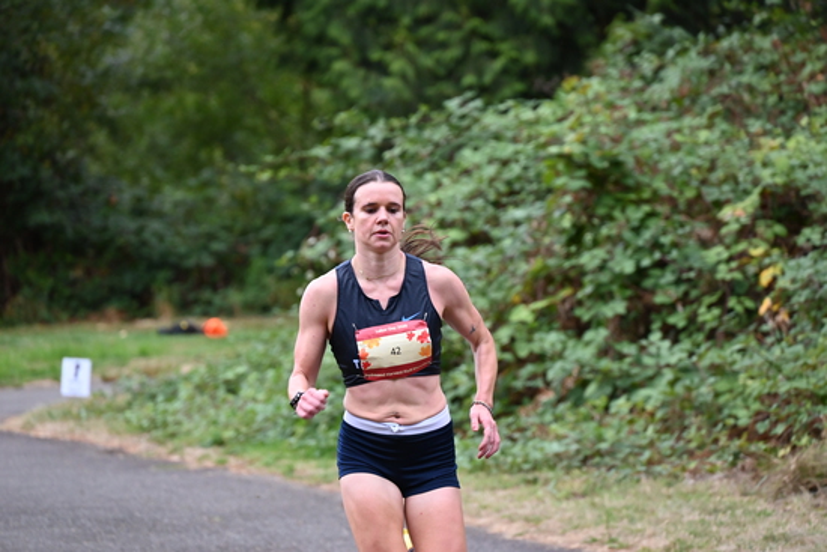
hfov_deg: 10.3
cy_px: 276
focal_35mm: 200
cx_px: 414
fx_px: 4595
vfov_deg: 6.9
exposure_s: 1/250
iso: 2000
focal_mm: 200
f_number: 6.3
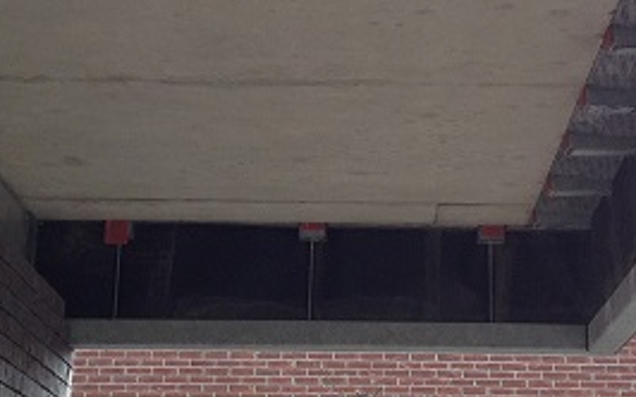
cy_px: 33
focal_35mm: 114
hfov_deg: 18.3
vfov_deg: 11.4
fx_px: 1975
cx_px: 349
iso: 50
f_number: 2.4
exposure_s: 1/227
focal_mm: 4.28
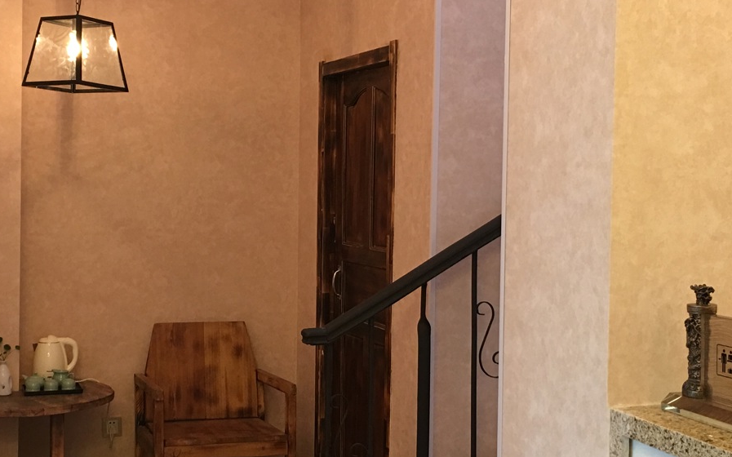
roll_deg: -0.6
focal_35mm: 57
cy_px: 220
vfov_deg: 22.7
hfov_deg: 35.6
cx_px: 302
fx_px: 1137
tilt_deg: -0.7
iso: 64
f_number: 2.2
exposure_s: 1/17
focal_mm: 4.15
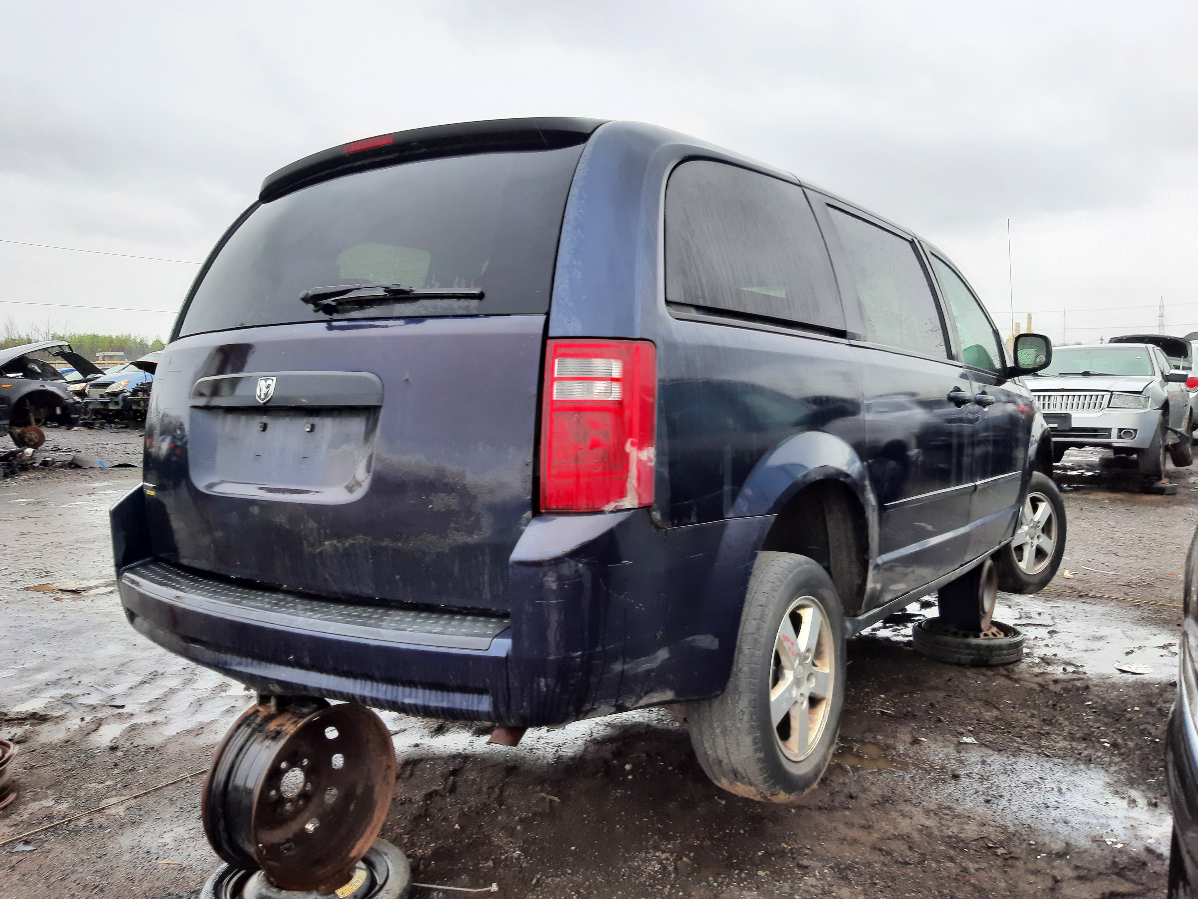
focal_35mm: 26
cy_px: 450
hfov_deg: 67.3
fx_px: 900
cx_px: 599
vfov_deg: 53.1
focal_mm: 3.92
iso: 40
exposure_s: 1/163
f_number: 1.7
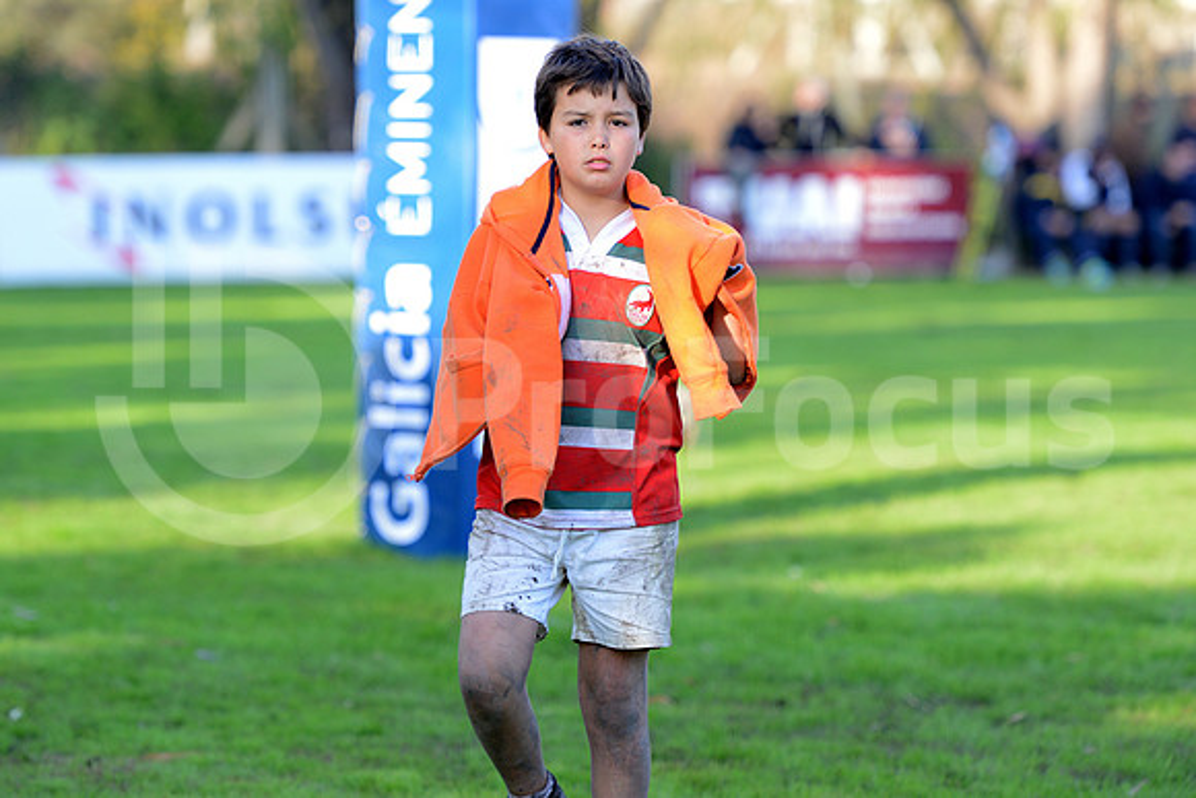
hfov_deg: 8.2
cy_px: 399
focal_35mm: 250
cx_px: 598
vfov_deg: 5.5
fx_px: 8307
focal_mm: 250
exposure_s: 1/320
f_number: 4
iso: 640
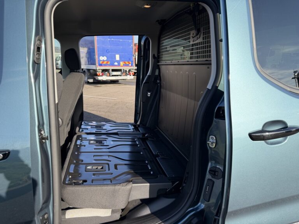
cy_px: 112
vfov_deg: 56.8
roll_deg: +0.5
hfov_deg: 71.6
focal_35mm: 24
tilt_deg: -14.6
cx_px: 150
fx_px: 207
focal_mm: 6.76
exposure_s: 1/1812
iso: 100
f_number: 1.78
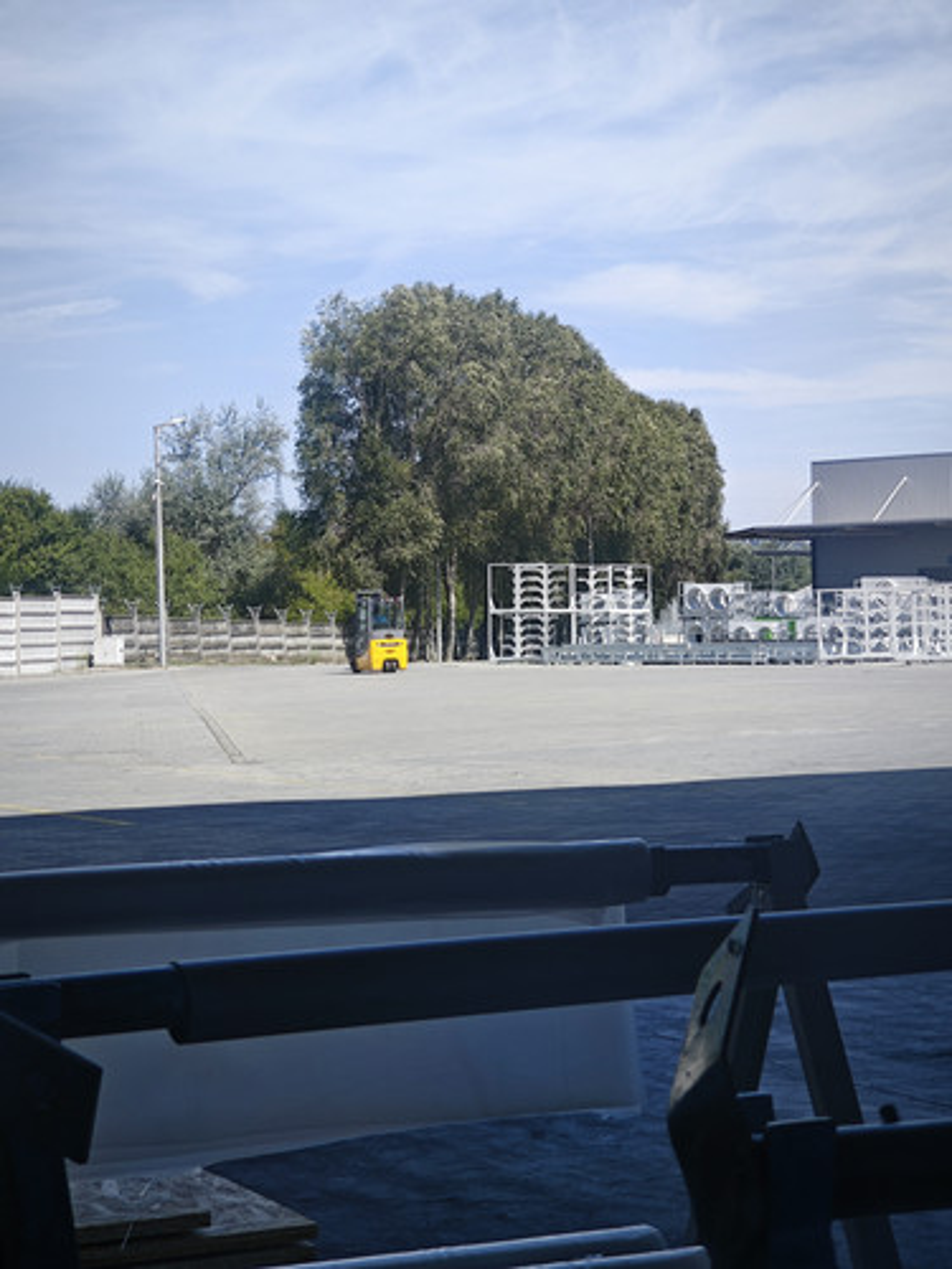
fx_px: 2750
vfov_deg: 26.0
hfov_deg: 19.6
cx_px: 476
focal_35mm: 75
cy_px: 634
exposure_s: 1/787
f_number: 2
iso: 50
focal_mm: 7.06
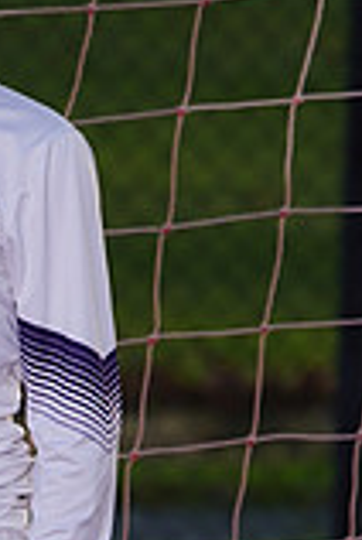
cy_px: 673
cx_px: -261
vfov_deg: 2.1
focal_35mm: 983
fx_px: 14761
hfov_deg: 1.4
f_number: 5.6
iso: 320
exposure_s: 1/250
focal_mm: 268
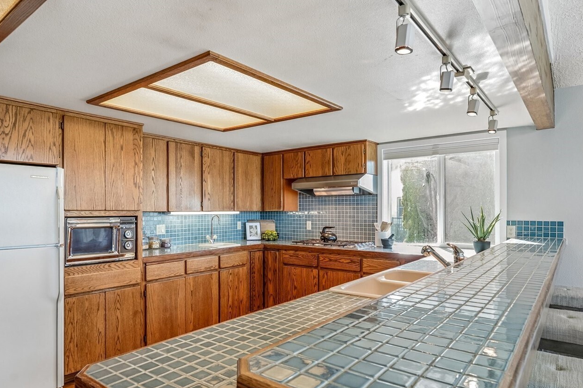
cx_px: 282
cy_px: 214
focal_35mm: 23
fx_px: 372
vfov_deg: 55.0
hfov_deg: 76.1
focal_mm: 17
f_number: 8
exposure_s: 1/8
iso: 400
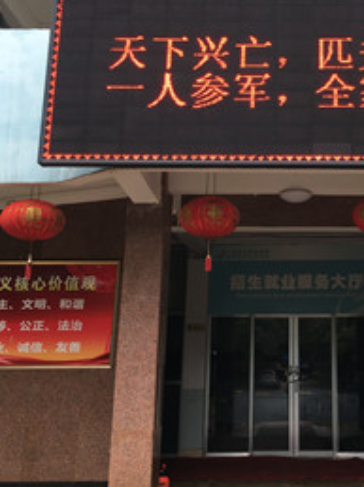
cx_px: 299
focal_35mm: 50
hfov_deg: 28.4
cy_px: 185
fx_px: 702
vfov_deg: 38.0
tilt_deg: +14.9
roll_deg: +0.2
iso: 25
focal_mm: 4.15
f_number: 2.2
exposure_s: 1/50
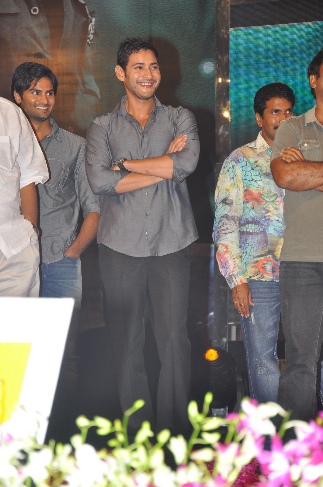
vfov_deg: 15.2
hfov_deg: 10.1
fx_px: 1822
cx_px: 162
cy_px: 244
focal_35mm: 135
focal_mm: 90
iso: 320
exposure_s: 1/125
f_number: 6.3
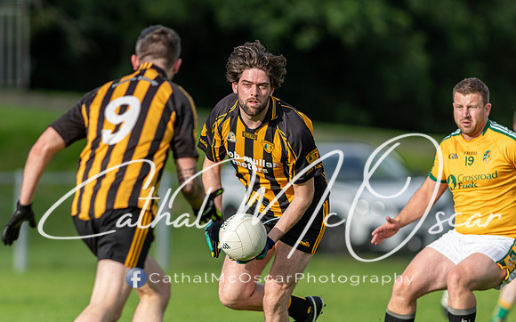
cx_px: 217
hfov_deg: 3.8
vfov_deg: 2.3
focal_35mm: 560
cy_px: 199
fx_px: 7877
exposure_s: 1/1000
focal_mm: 300
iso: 100
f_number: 2.8
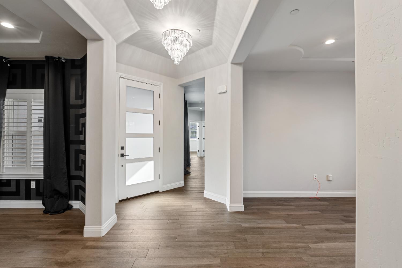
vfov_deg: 72.1
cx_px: 201
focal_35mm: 16
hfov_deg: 95.0
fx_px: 184
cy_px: 134
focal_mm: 11
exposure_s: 1/1.67
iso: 80
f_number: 8
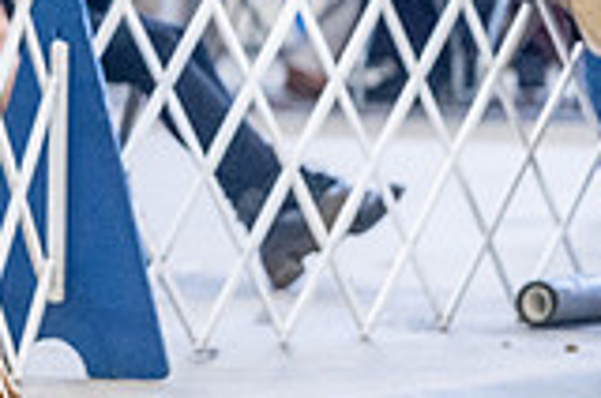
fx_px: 6964
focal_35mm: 418
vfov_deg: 3.3
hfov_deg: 4.9
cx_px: -447
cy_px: -17
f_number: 3.5
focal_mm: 115
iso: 6400
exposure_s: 1/320
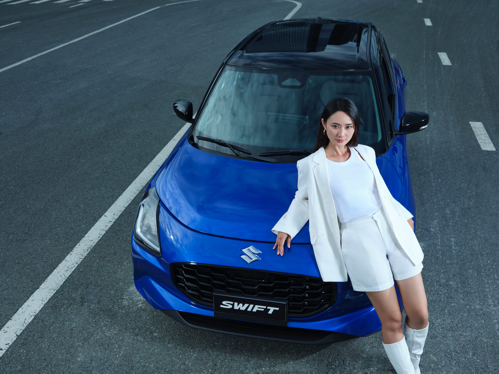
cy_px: 187
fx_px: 533
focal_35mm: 37
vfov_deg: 38.7
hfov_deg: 50.1
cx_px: 250
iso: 100
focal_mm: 47.4
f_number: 9
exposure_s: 1/125
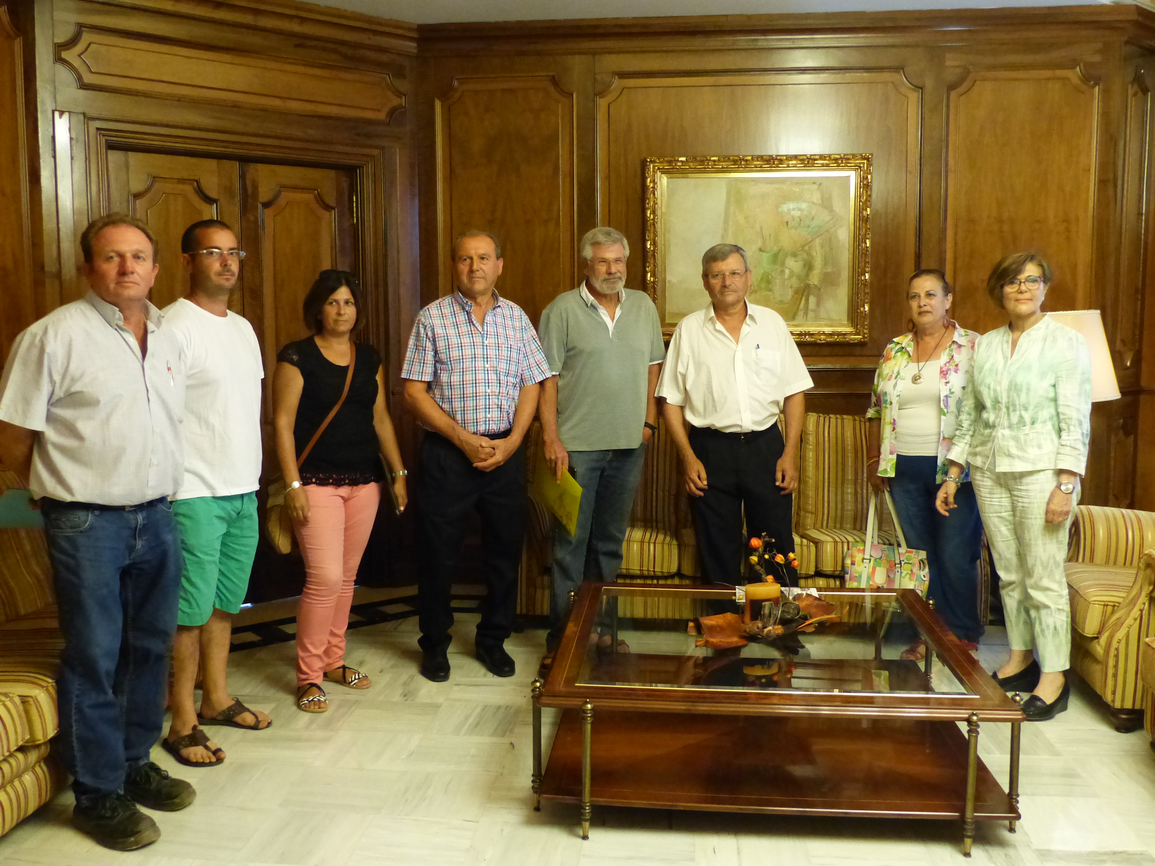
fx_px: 1068
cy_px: 433
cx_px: 578
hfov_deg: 56.8
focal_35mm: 32
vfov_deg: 44.2
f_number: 2.8
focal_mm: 5.7
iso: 800
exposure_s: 1/50
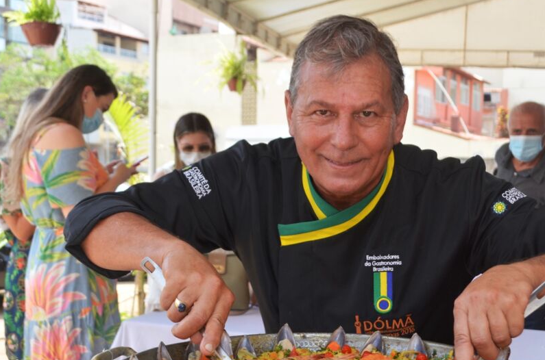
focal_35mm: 53
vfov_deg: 25.3
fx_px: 800
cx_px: 313
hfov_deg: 37.5
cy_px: 239
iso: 180
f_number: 6.3
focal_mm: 26
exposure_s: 1/200
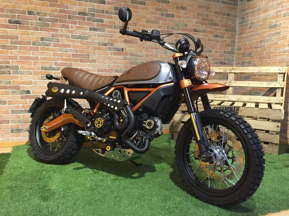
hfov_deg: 61.7
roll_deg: -1.7
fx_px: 242
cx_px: 144
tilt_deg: -8.3
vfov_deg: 48.2
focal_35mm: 29
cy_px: 108
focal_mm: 4.15
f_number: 2.2
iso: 250
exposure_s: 1/20
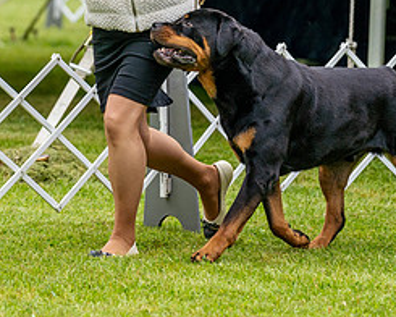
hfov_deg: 5.5
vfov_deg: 4.4
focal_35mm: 354
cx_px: 208
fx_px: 4149
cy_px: -5
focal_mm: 137
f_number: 4
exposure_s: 1/800
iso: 500
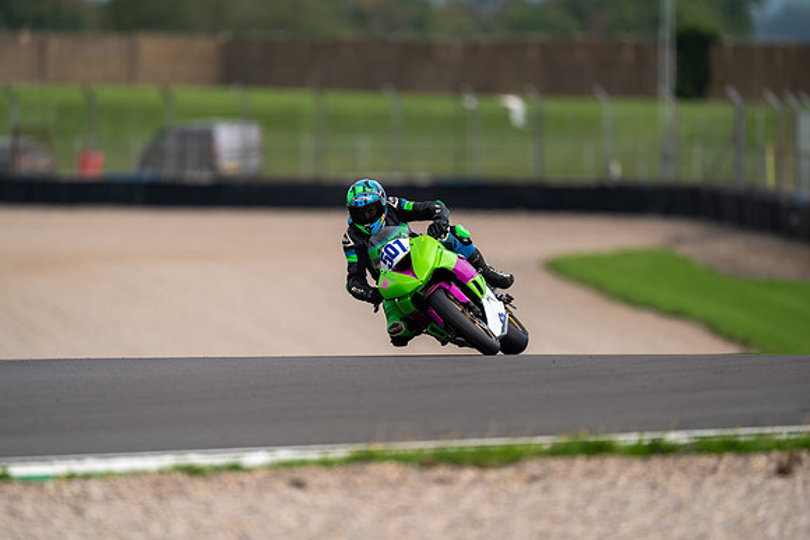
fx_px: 13503
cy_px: 270
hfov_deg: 3.4
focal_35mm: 600
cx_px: 405
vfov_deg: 2.3
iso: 125
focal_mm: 600
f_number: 4
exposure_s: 1/500
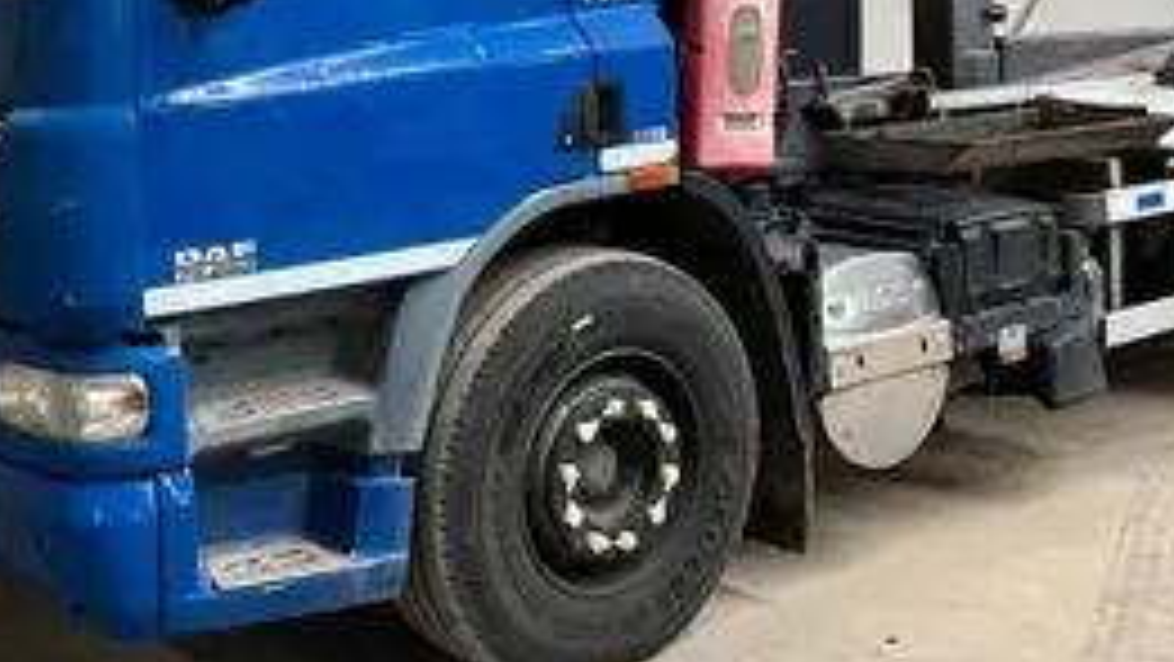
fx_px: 1806
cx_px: 697
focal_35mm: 58
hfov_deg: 35.9
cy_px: 5
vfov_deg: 20.1
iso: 125
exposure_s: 1/60
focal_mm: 3
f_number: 1.8
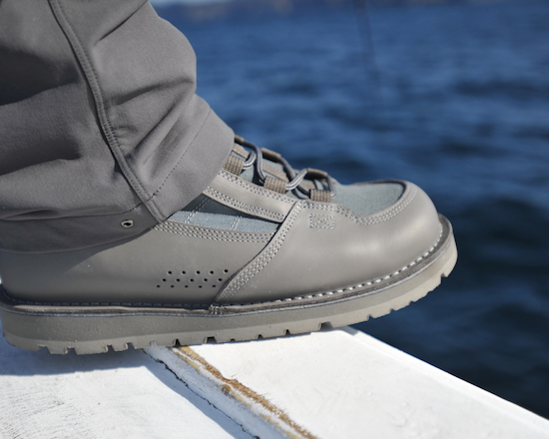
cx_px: 271
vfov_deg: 37.3
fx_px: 650
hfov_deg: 45.8
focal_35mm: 40
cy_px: 221
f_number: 3.2
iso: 200
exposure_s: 1/3200
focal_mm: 35
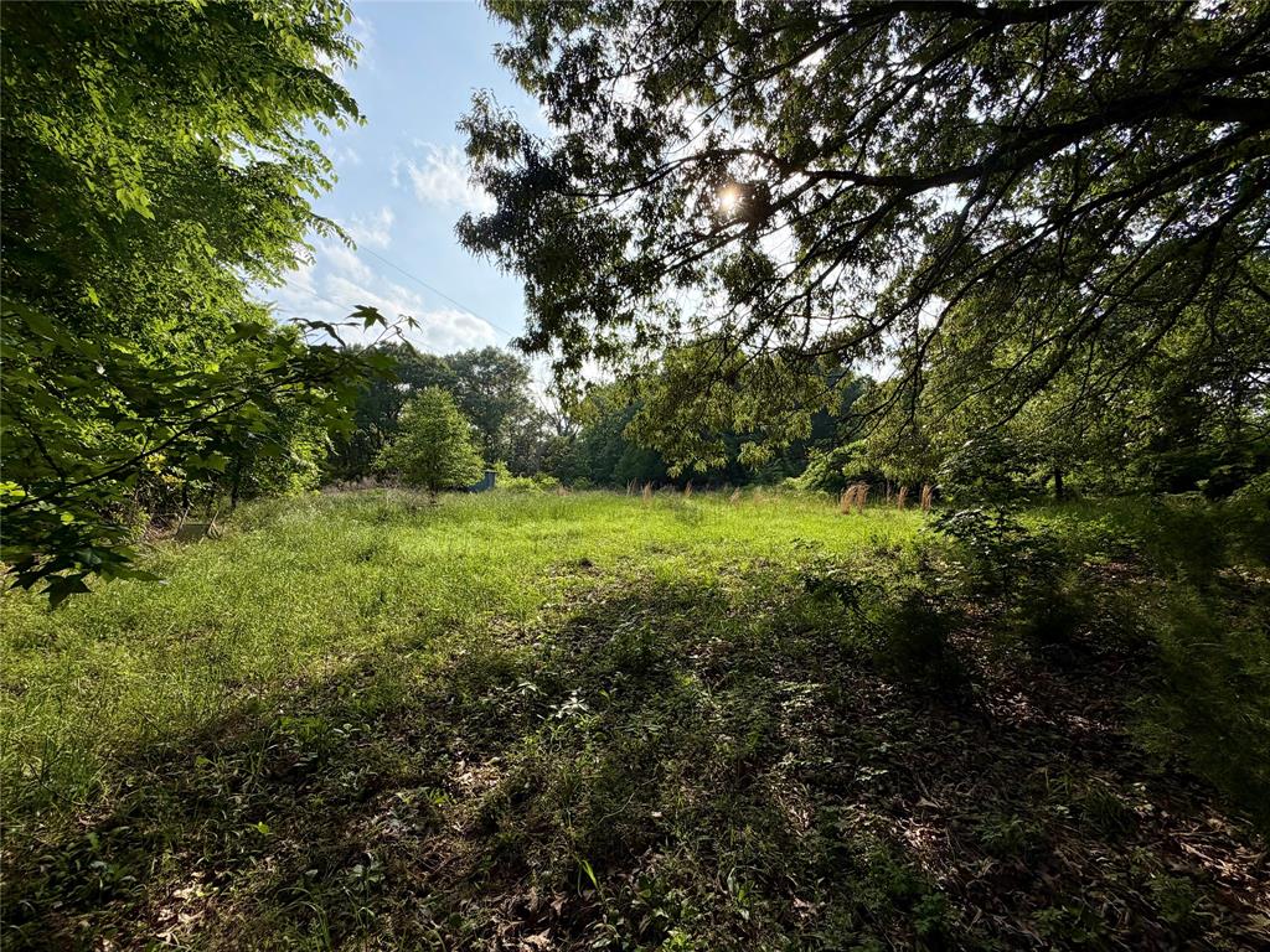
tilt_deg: +1.2
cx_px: 635
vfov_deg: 85.7
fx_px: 514
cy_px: 476
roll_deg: +0.0
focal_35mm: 14
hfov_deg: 102.1
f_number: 2.2
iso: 20
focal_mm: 2.22
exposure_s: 1/1431
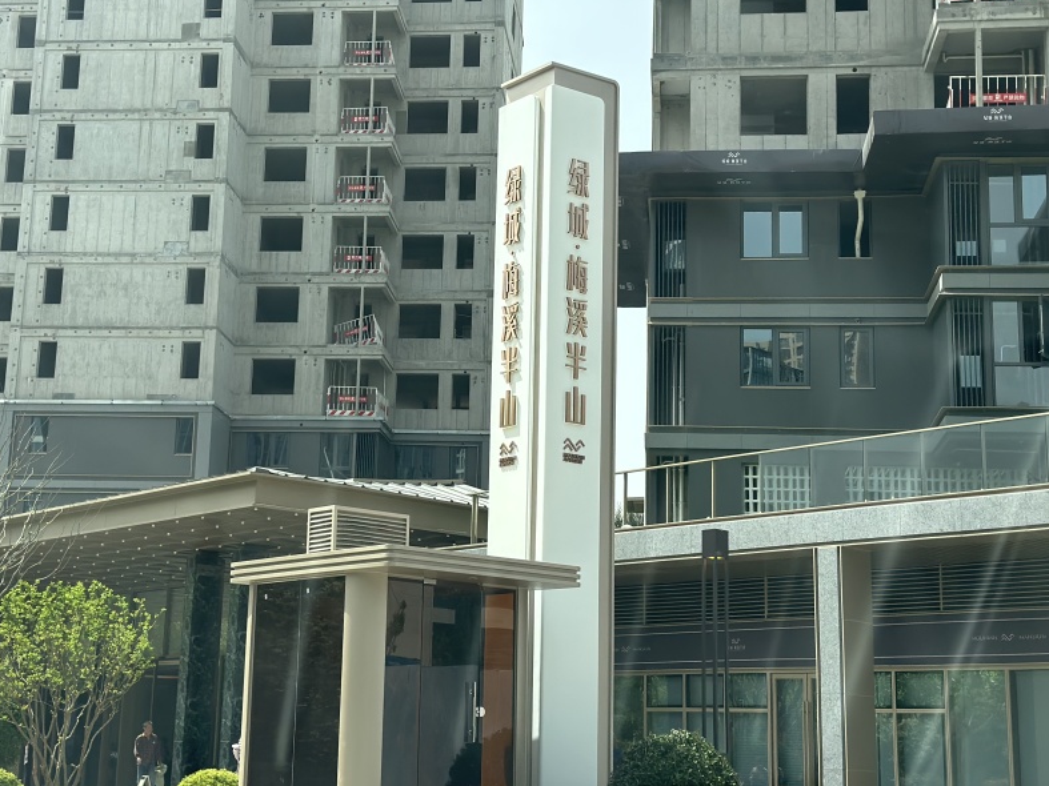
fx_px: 1848
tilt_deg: +12.9
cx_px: 443
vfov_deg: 24.0
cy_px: 334
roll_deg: -1.9
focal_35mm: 61
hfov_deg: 31.6
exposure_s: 1/2203
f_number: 1.78
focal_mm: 6.86
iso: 80
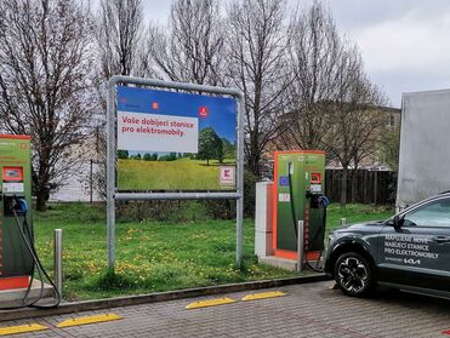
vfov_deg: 29.6
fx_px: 638
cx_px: 250
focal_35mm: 49
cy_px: 213
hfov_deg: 38.8
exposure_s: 1/471
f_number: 1.8
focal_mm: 5.3
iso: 50
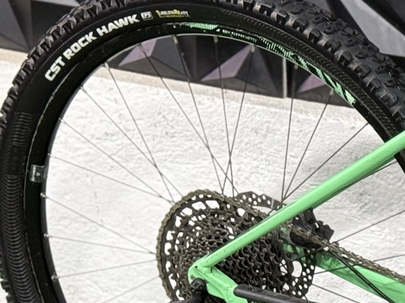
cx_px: 705
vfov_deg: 8.4
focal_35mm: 176
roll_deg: -2.4
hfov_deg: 10.6
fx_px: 2059
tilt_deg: -19.6
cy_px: 247
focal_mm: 6.76
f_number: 1.78
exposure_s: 1/60
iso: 160
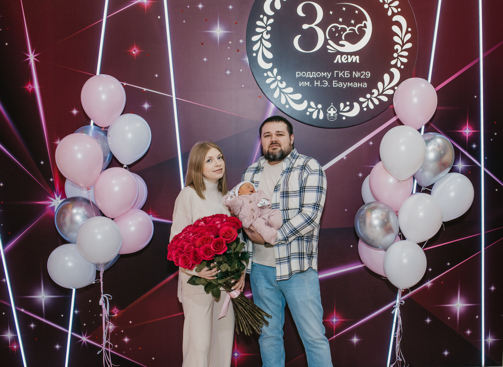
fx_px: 614
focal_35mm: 43
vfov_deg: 33.3
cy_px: 192
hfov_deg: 44.3
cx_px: 311
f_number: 4.5
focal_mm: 35
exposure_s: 1/160
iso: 320
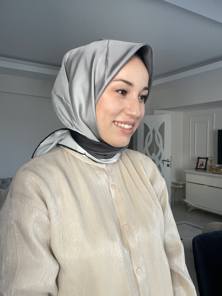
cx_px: 111
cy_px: 148
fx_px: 257
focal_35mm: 30
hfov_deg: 46.8
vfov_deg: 60.0
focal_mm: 2.71
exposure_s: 1/60
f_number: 2.2
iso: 125
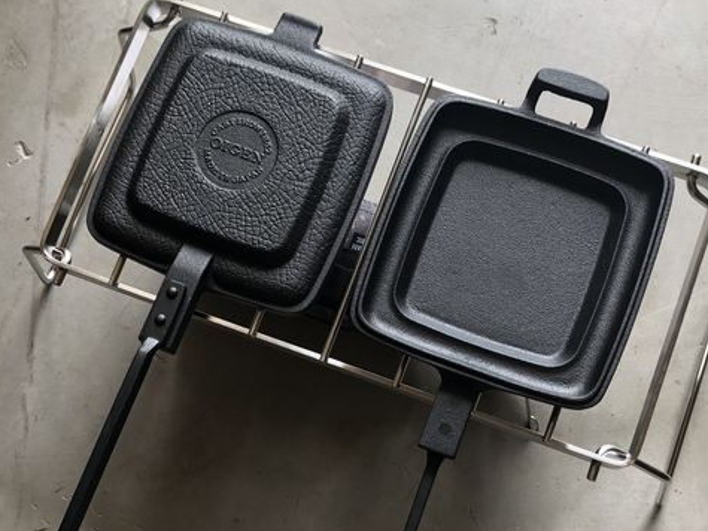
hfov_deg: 41.2
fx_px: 941
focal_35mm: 46
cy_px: 378
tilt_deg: -78.1
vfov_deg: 31.1
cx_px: 334
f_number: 1.8
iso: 50
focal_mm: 3.99
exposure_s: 1/120
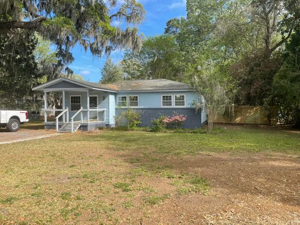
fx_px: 225
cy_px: 112
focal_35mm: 26
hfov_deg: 67.3
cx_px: 150
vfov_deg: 53.1
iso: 32
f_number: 1.6
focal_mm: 4.2
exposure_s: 1/1350
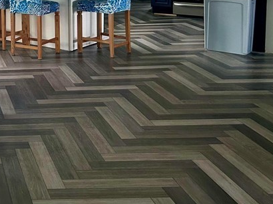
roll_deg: +2.0
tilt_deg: -4.9
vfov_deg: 21.4
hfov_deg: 26.6
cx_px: -53
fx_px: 512
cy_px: -19
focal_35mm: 65
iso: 125
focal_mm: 5.7
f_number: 1.5
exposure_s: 1/121
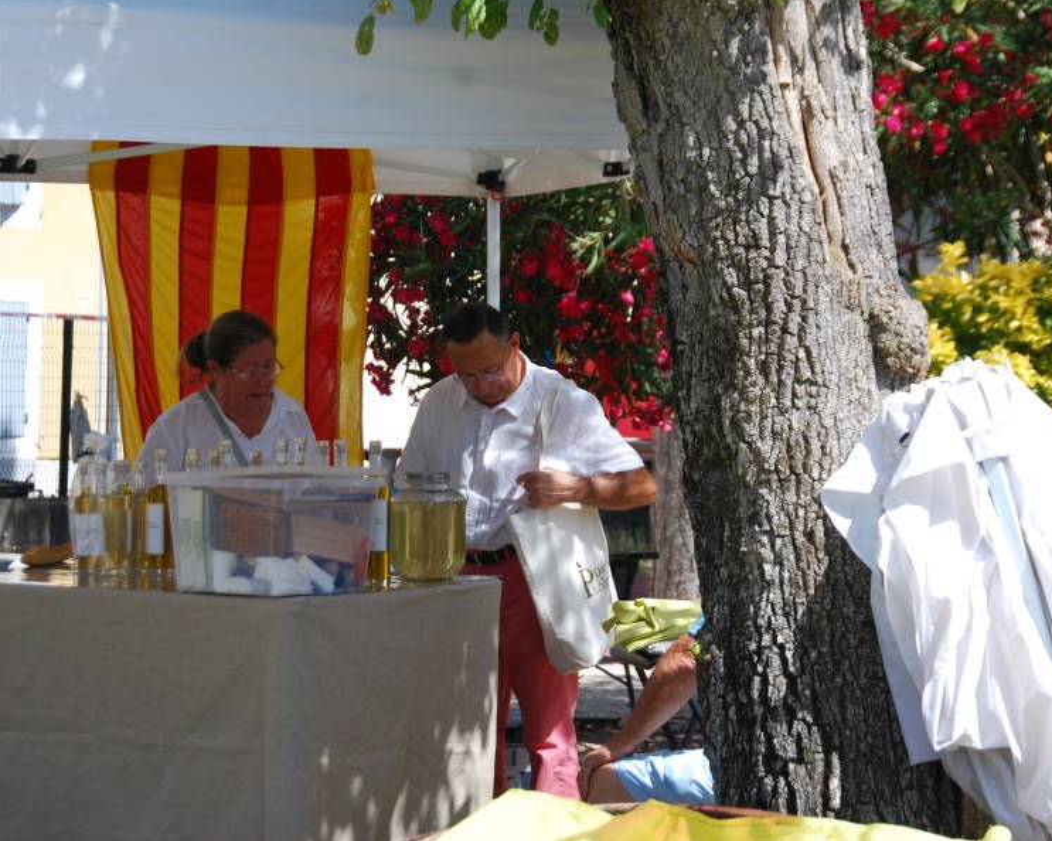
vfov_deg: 13.0
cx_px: 497
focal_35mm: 119
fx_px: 3704
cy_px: 420
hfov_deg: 16.2
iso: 200
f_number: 5.6
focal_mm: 70
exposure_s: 1/500
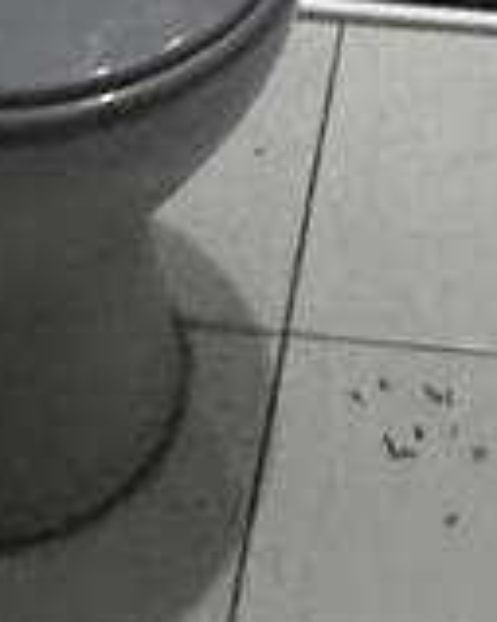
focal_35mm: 93
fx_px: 1712
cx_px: 430
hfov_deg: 16.3
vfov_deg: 13.0
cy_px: -1029
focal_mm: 2.22
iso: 800
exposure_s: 1/60
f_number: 2.2
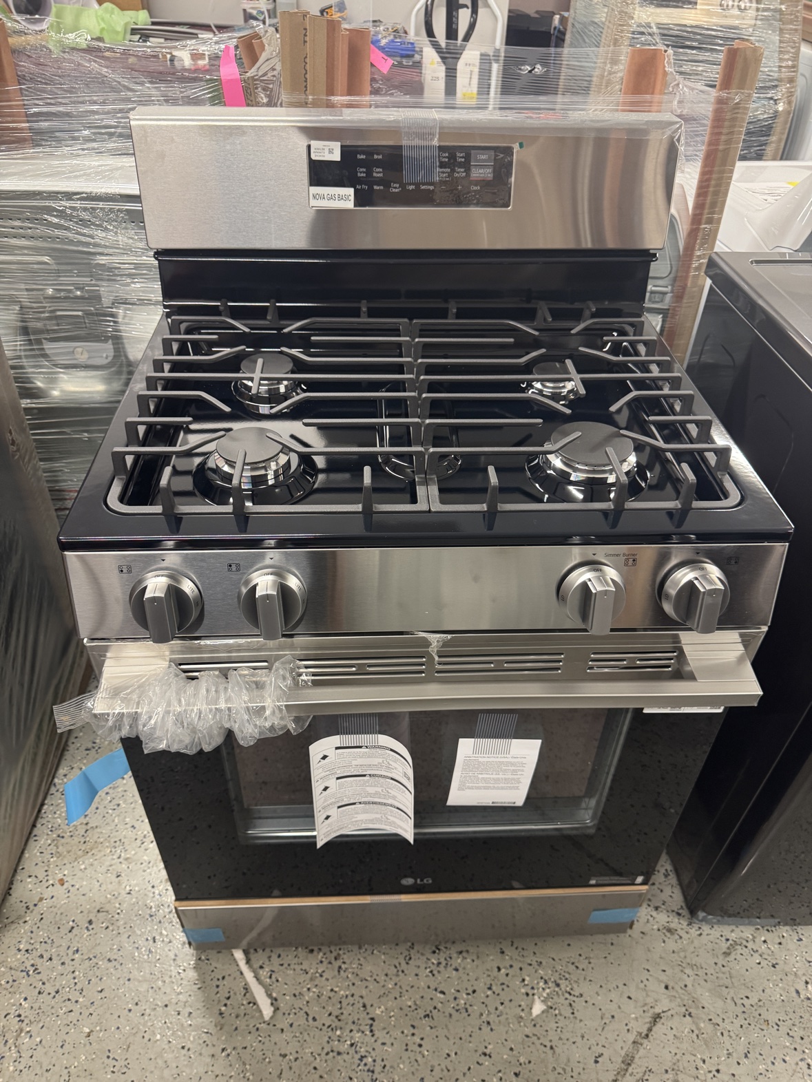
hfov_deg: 56.8
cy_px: 541
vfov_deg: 71.6
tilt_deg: -39.2
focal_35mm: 24
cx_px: 406
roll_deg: -3.3
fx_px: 751
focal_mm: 6.76
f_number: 1.78
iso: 250
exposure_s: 1/60
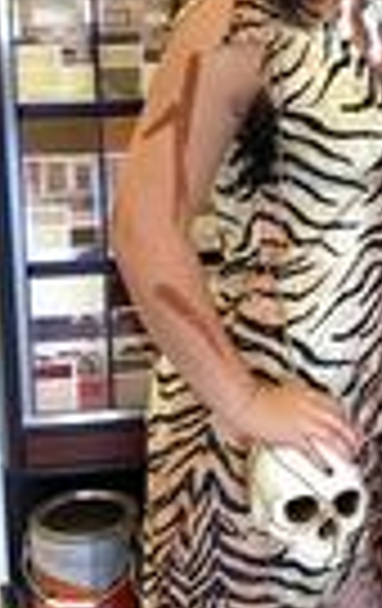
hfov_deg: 13.3
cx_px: 452
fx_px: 1591
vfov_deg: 21.4
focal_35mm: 96
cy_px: 140
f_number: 2.4
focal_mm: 4.28
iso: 50
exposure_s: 1/24
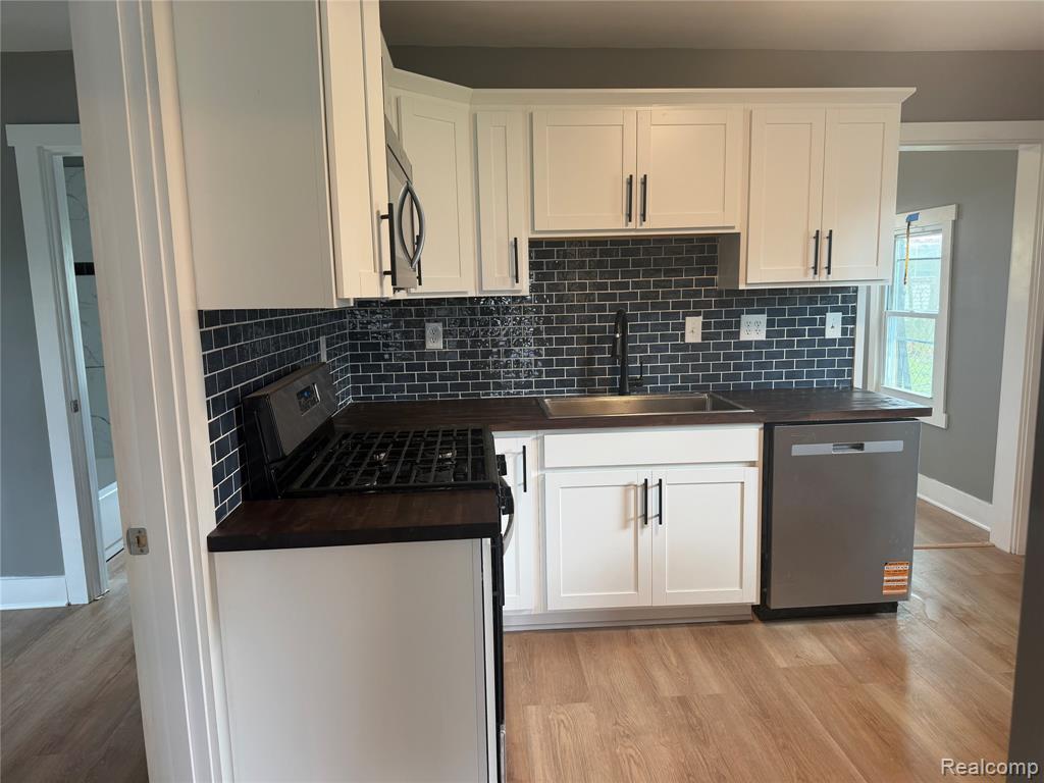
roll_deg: +1.9
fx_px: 724
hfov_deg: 71.6
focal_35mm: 24
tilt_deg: -8.5
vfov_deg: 56.8
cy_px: 392
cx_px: 522
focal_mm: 6.76
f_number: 1.78
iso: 100
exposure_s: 1/60
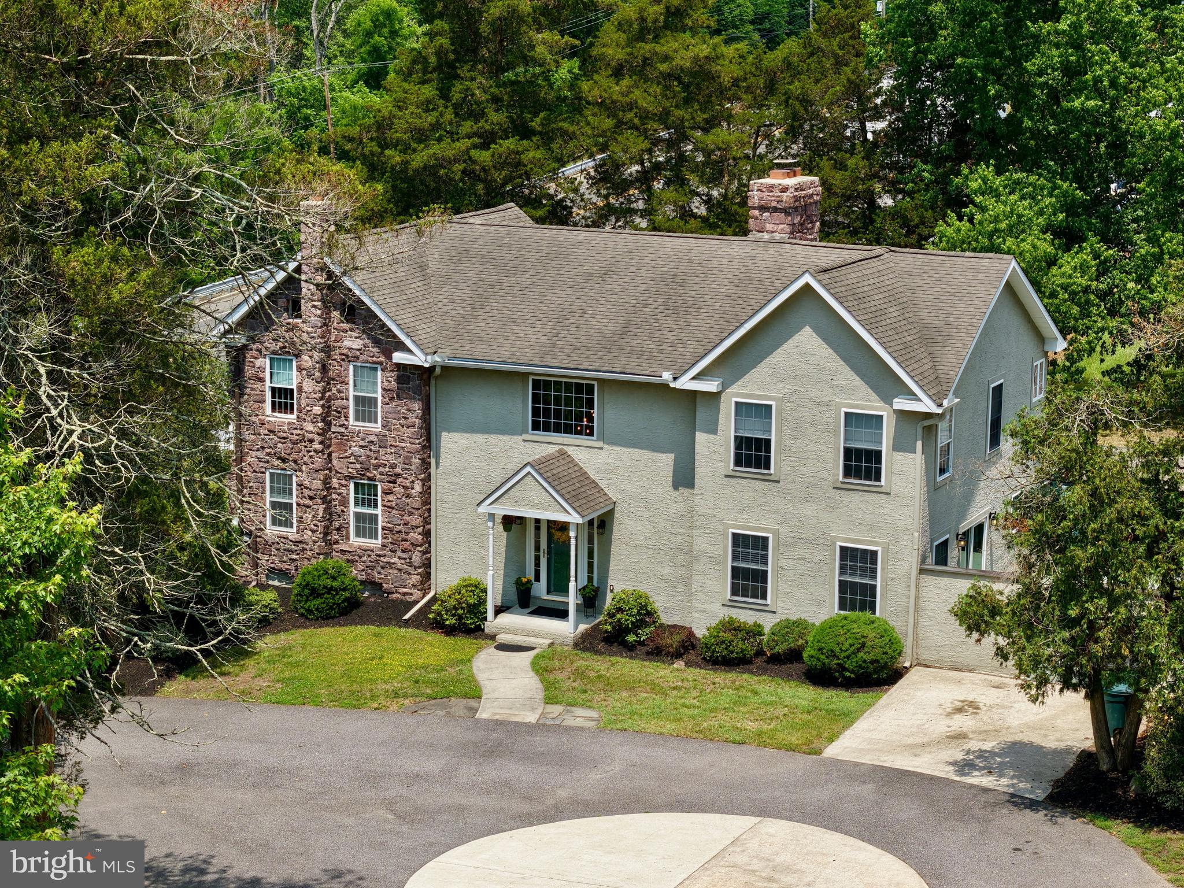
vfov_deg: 21.0
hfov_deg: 27.8
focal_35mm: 70
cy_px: 444
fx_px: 2394
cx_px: 592
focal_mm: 19.35
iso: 250
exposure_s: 1/2000
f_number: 2.8
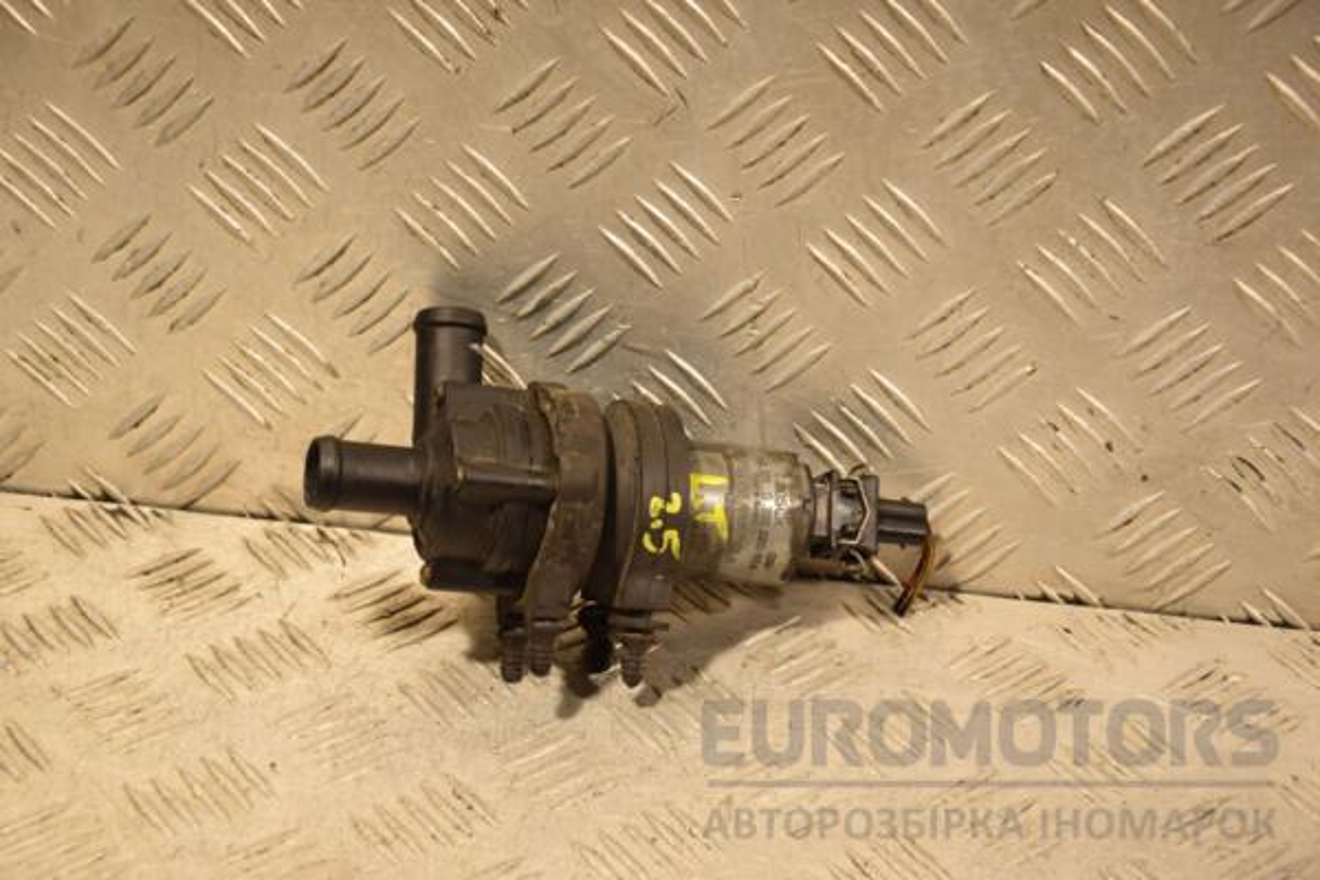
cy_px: 440
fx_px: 3190
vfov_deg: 15.7
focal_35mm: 87
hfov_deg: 23.4
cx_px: 660
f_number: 5
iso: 800
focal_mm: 58
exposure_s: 1/250
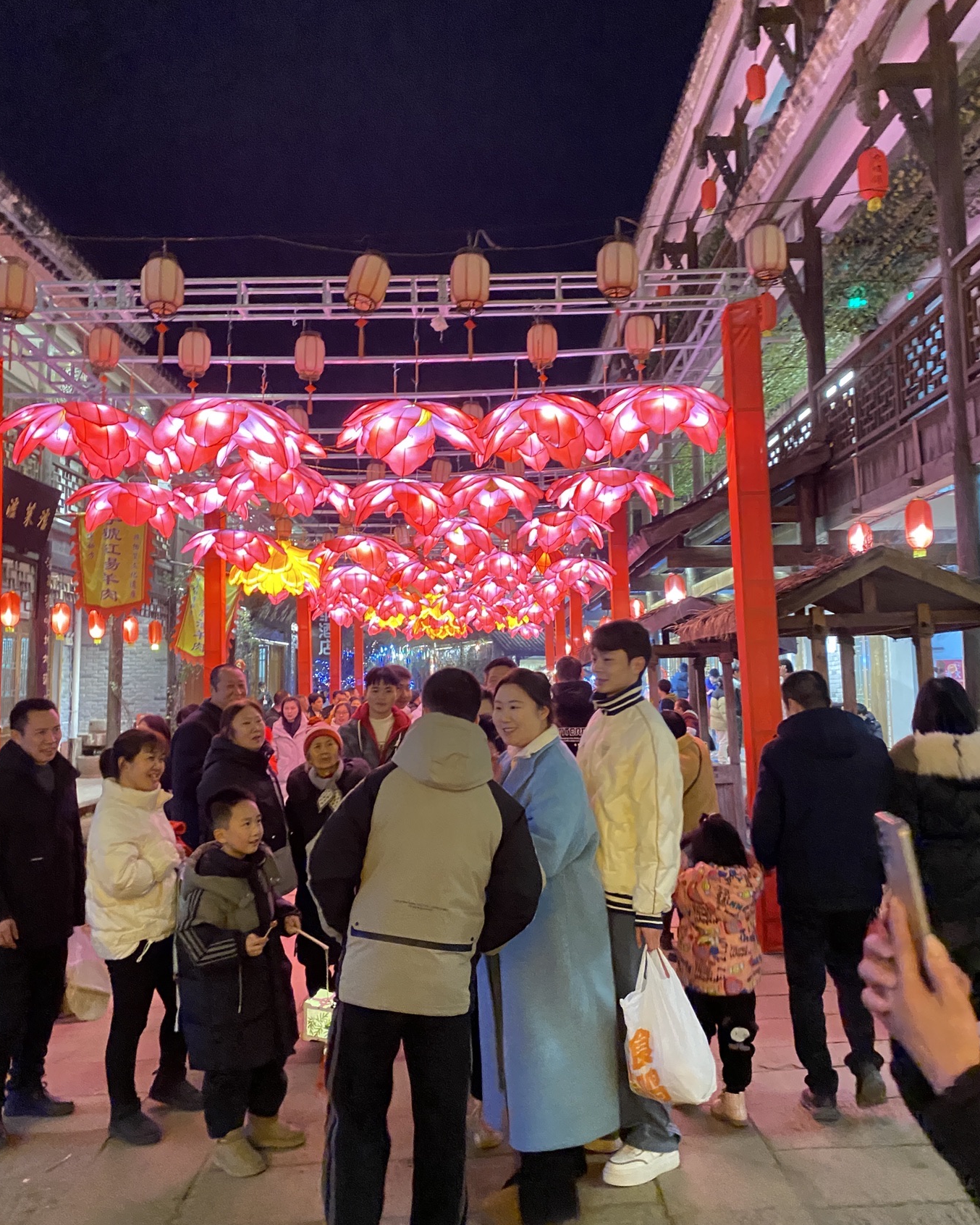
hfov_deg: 48.5
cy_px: 570
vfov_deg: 58.7
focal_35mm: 30
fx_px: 1087
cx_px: 499
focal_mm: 4.25
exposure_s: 1/25
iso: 800
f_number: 1.8
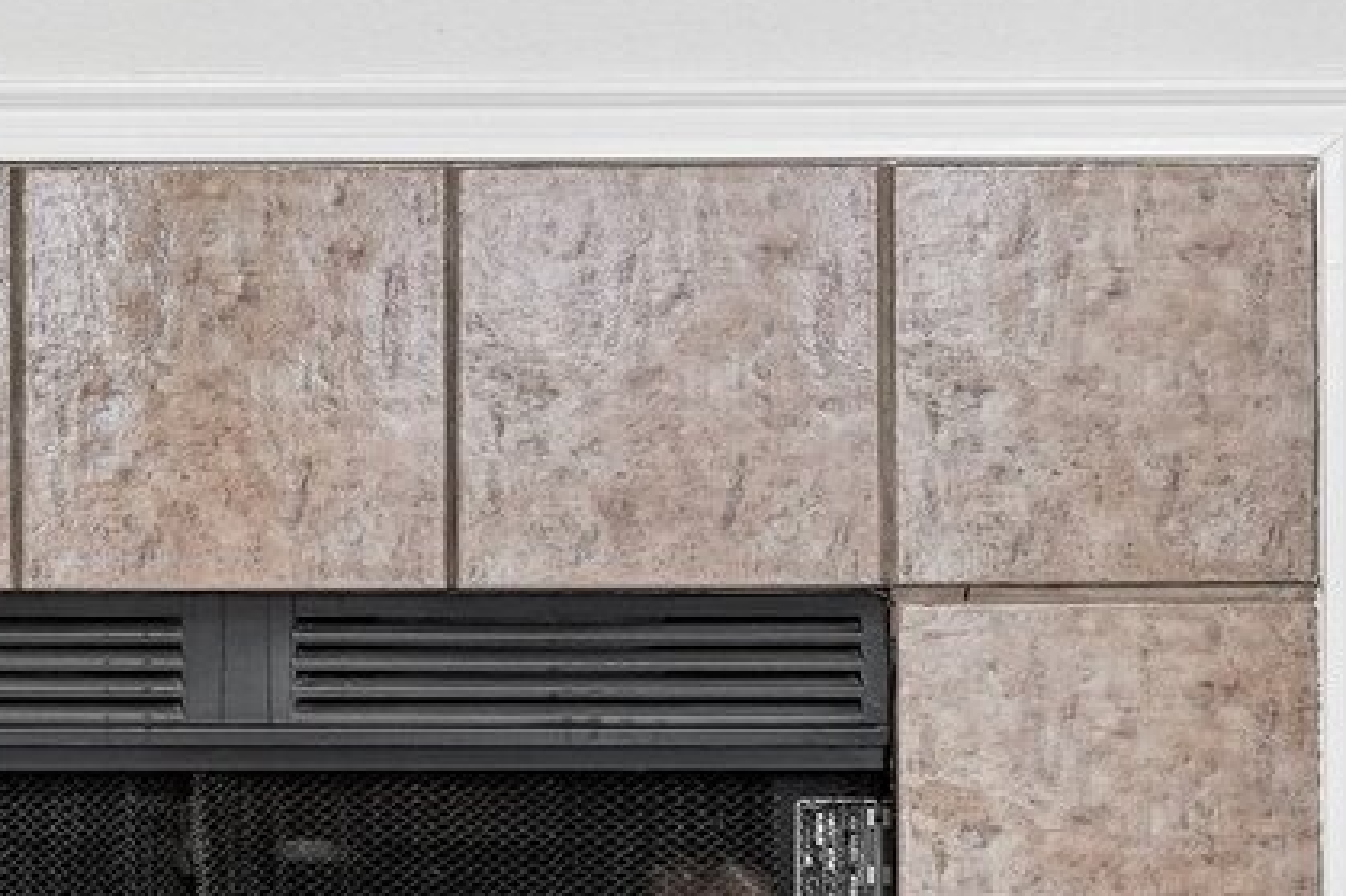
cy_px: 427
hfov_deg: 16.7
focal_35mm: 122
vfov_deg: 11.2
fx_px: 4557
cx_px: 244
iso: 400
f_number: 8
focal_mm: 31.5
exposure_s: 1/2.5
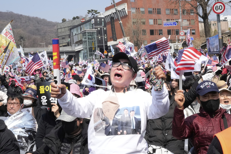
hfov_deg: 38.2
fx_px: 334
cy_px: 77
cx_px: 116
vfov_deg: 26.0
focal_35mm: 52
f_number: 22
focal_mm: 35
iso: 2000
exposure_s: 1/500
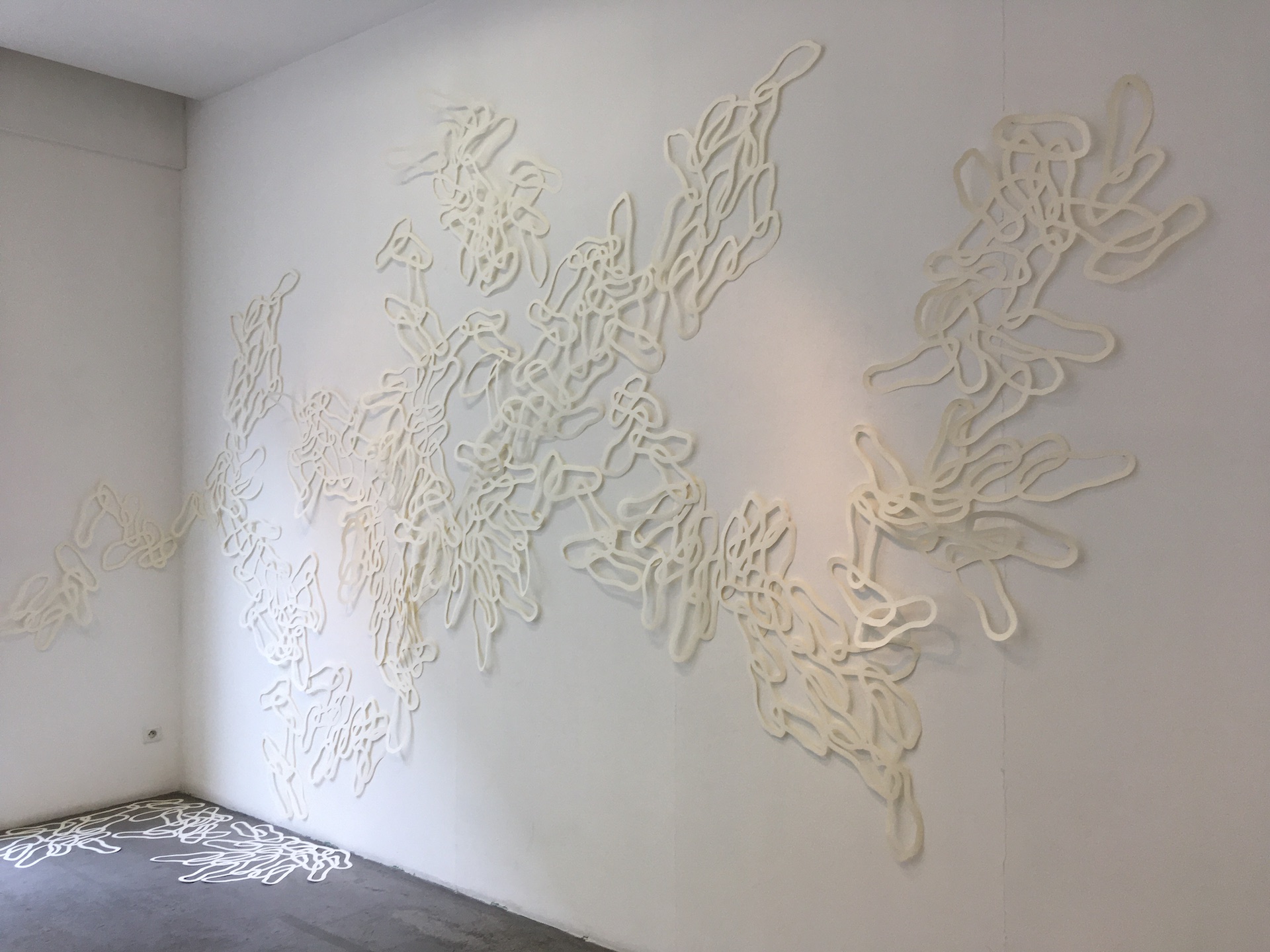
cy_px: 476
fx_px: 1064
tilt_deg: -0.9
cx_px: 635
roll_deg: +0.0
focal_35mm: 29
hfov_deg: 61.7
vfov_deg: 48.2
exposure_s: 1/100
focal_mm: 4.15
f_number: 2.2
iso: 40
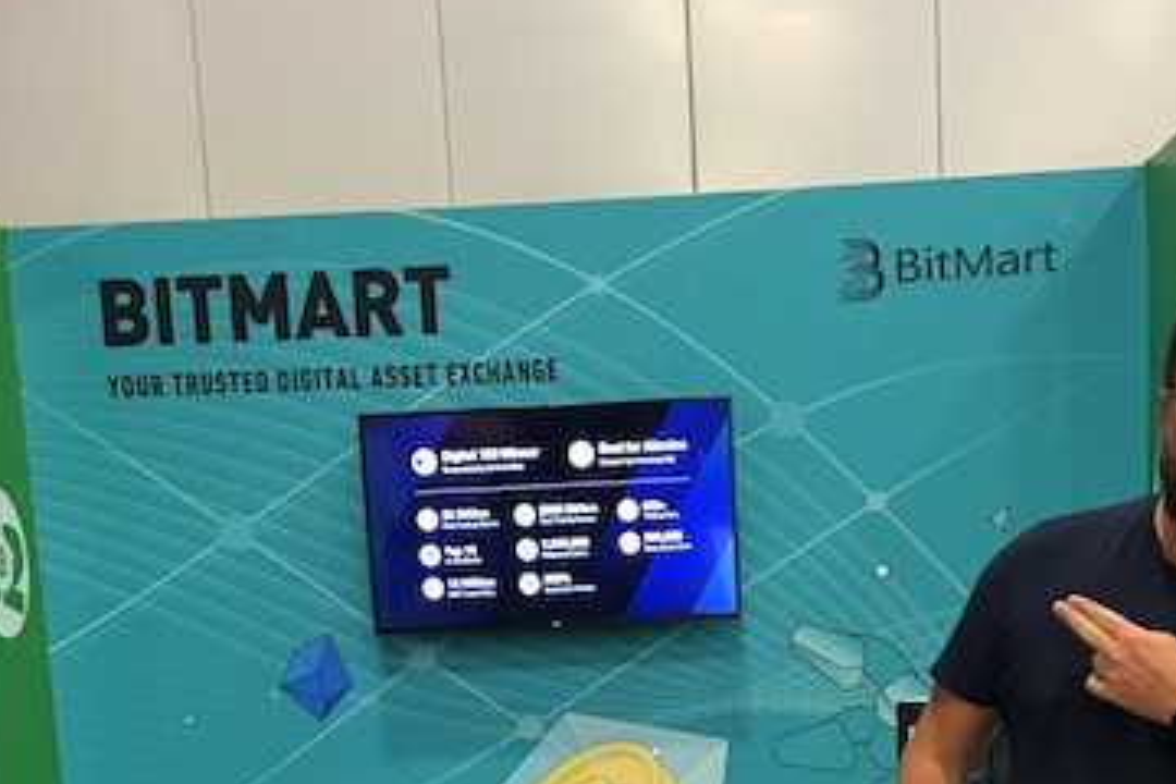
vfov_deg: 19.1
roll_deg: +2.6
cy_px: 951
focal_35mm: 67
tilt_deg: -11.3
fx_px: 2188
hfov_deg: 30.0
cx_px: 693
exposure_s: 1/30
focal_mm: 4.15
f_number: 2.2
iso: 125
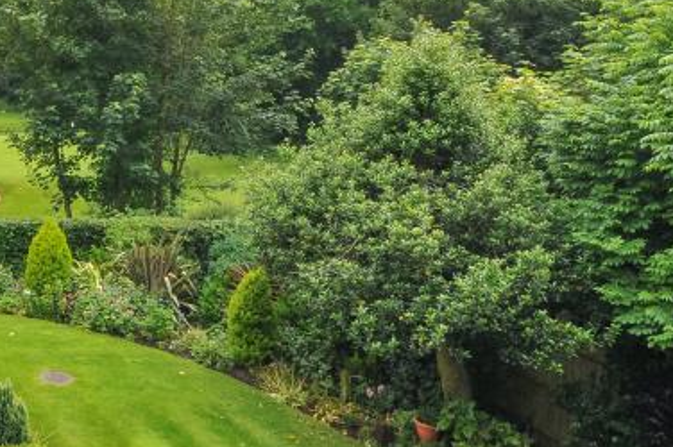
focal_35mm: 36
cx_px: 26
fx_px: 672
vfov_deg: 35.0
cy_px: 55
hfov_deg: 46.1
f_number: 8
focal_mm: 10
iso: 400
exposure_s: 1/80
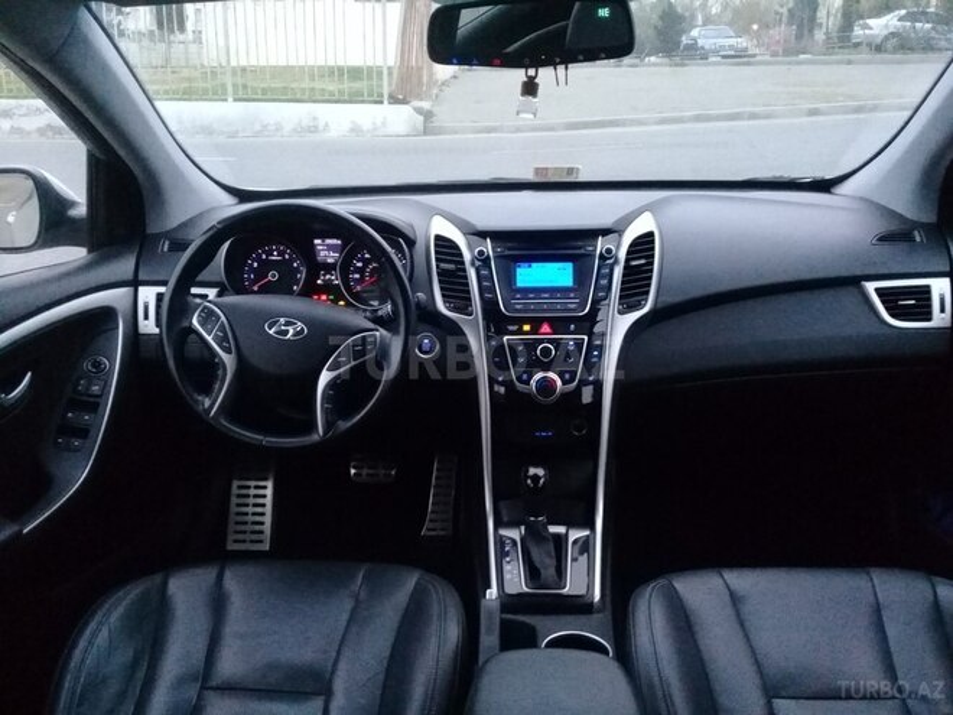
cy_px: 358
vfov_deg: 45.4
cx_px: 476
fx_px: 853
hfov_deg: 58.4
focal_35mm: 31
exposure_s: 1/17
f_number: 2.2
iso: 500
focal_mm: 3.3
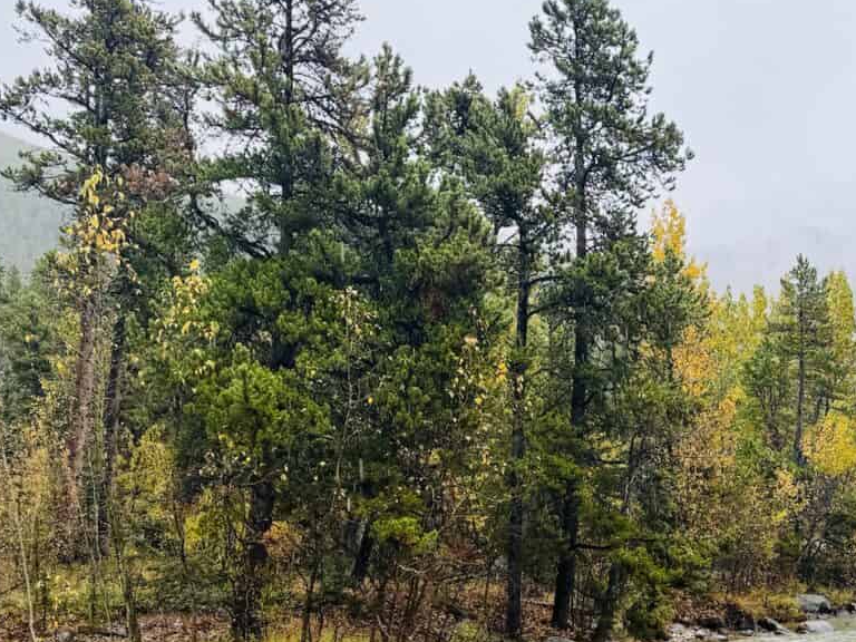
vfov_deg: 29.8
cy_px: 485
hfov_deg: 39.0
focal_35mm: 48
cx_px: 593
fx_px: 1187
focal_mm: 6.76
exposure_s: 1/383
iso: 100
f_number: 1.78
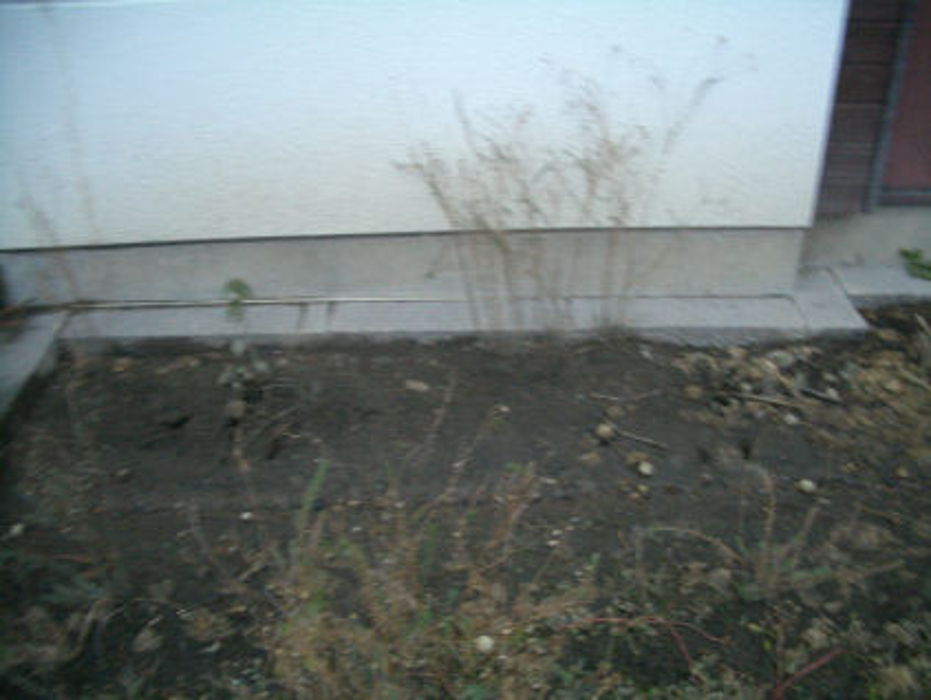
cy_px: 350
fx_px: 942
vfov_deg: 40.7
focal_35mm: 35
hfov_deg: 52.6
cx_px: 466
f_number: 2.6
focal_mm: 5.8
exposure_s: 1/25
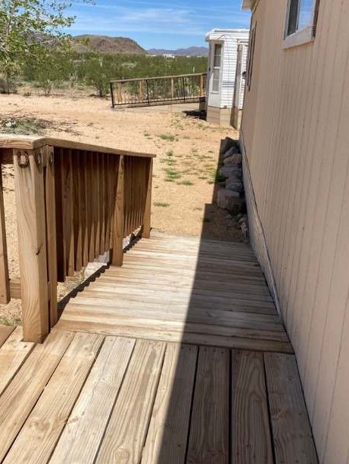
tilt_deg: -15.1
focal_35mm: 35
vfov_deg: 52.5
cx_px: 165
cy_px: 202
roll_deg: -1.0
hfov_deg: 40.7
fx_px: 470
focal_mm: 3.99
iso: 20
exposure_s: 1/2667
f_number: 1.8
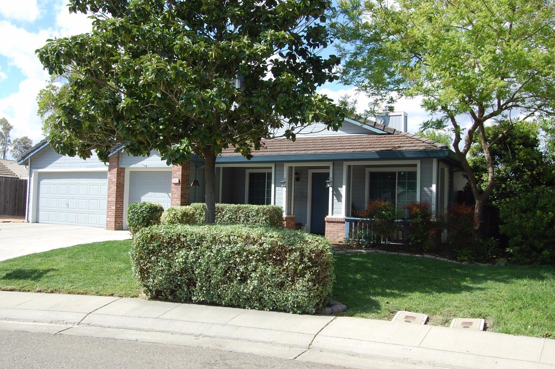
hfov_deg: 58.7
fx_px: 493
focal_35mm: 32
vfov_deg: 41.0
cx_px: 268
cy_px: 183
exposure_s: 1/250
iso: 200
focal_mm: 20
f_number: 8
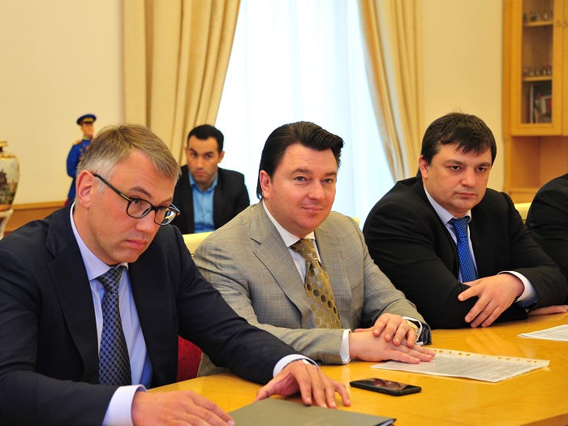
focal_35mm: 79
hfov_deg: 24.7
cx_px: 259
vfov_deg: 18.7
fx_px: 1296
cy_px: 213
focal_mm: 72
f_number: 5
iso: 2500
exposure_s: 1/80
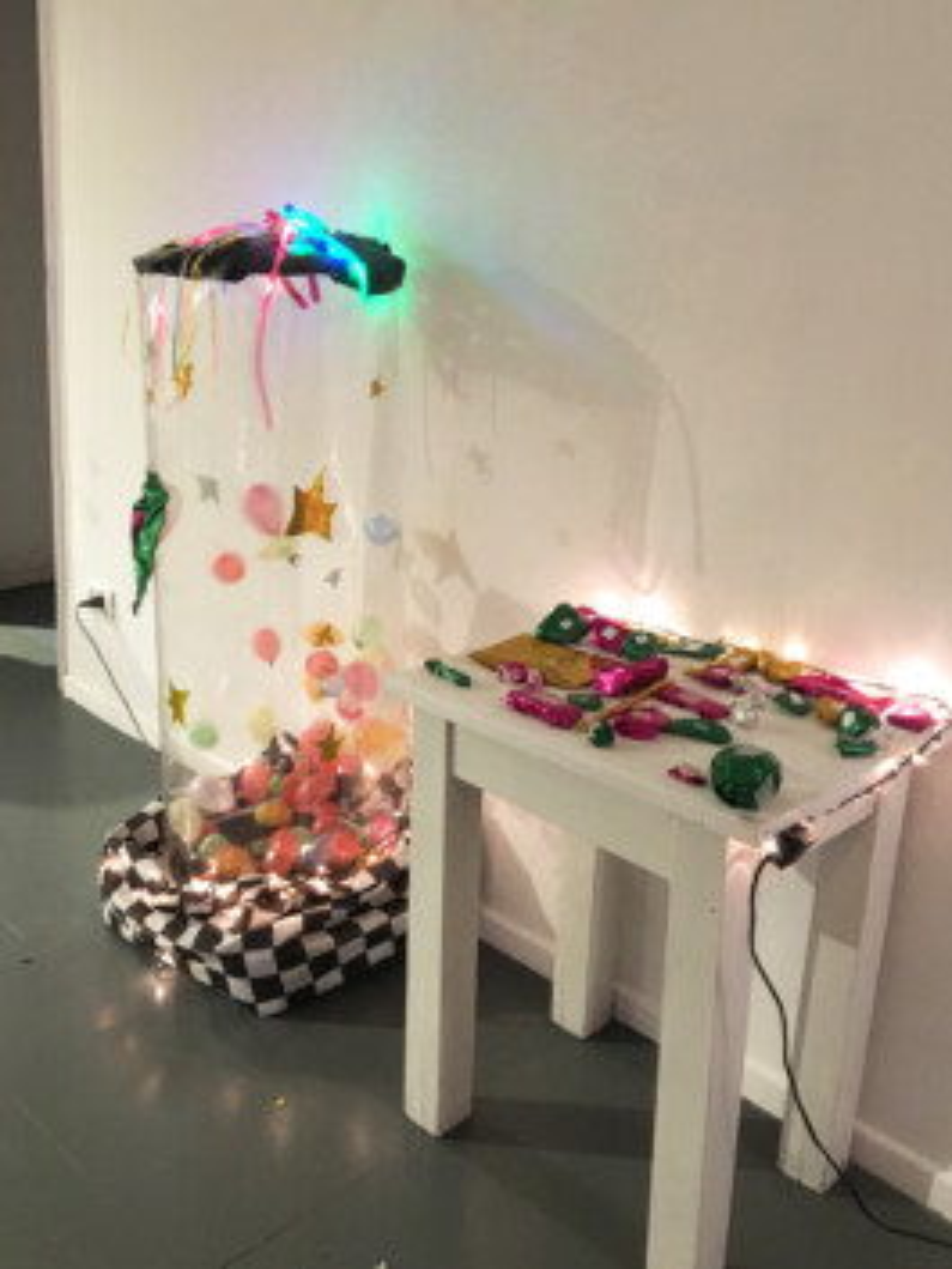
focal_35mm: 29
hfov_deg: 48.3
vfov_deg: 61.6
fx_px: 1063
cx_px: 476
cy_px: 634
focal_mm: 4.15
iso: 250
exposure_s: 1/17
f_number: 2.2
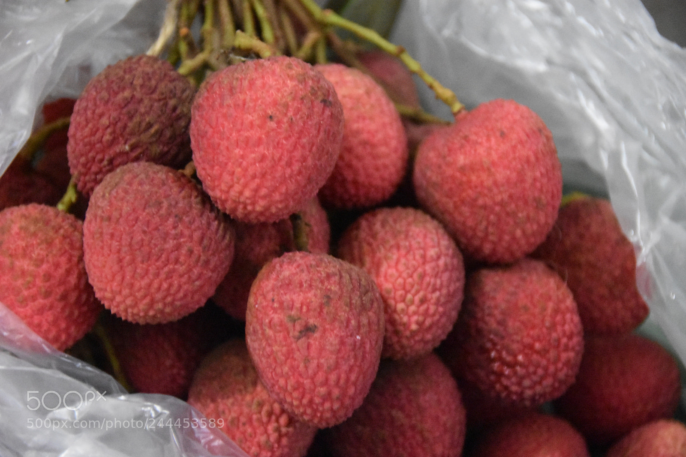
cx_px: 343
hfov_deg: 15.9
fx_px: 2458
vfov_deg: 10.6
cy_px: 228
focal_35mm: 129
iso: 12800
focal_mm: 86
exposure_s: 1/50
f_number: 5.3
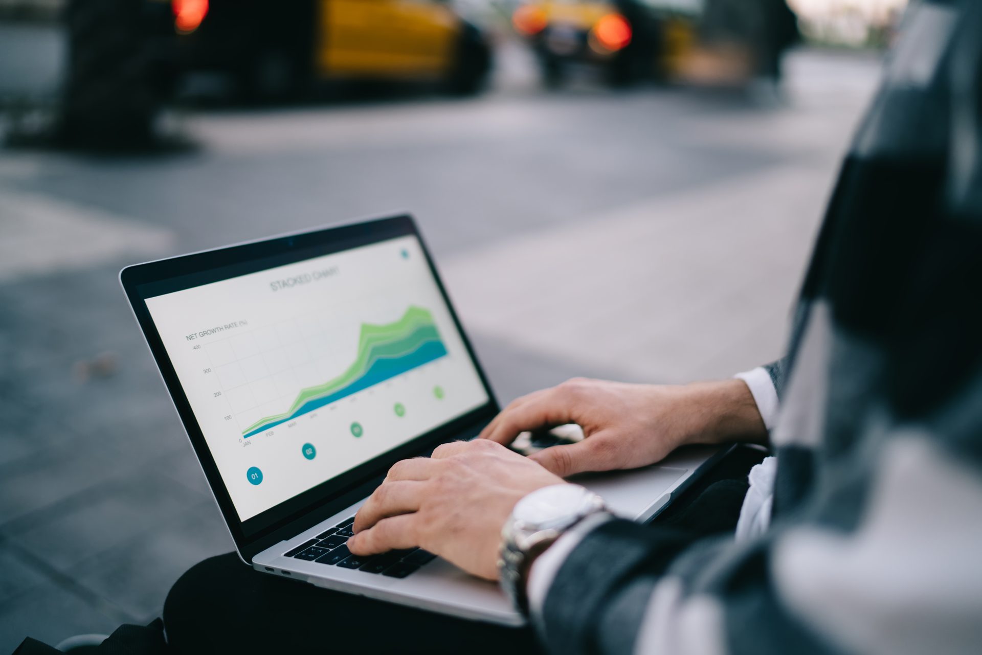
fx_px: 955
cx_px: 491
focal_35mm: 35
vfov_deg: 37.9
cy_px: 328
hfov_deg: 54.4
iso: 320
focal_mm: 35
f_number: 1.4
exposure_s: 1/400
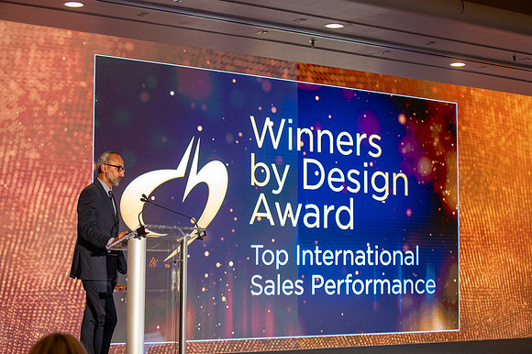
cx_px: 266
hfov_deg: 28.9
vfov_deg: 19.4
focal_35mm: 70
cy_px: 177
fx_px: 1034
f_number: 2.8
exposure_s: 1/250
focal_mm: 70
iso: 3200
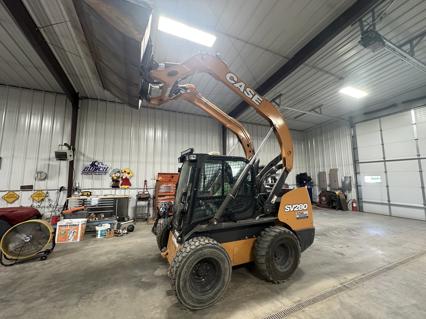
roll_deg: +0.1
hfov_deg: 102.1
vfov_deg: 85.7
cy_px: 160
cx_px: 213
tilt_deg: +6.6
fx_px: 172
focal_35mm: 14
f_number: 2.2
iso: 200
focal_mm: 2.22
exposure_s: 1/60
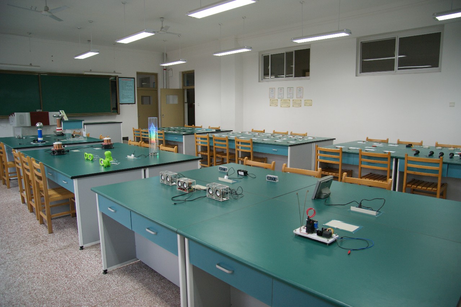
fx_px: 307
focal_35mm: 24
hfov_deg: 73.8
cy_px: 154
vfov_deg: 53.0
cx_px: 230
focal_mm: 16
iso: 200
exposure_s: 1/30
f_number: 3.5
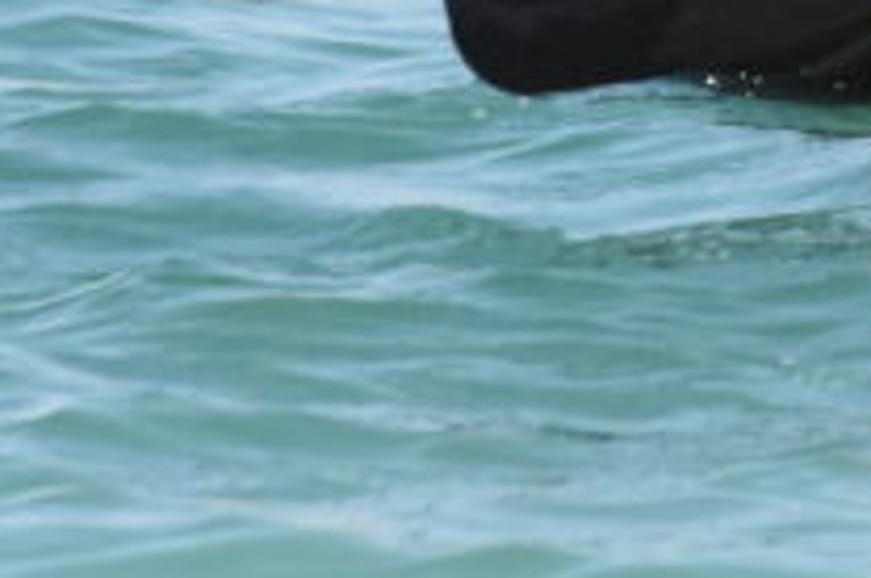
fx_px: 44666
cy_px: -831
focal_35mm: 1849
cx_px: 1872
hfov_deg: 1.1
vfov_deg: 0.7
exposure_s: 1/2500
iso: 800
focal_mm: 200
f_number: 6.3
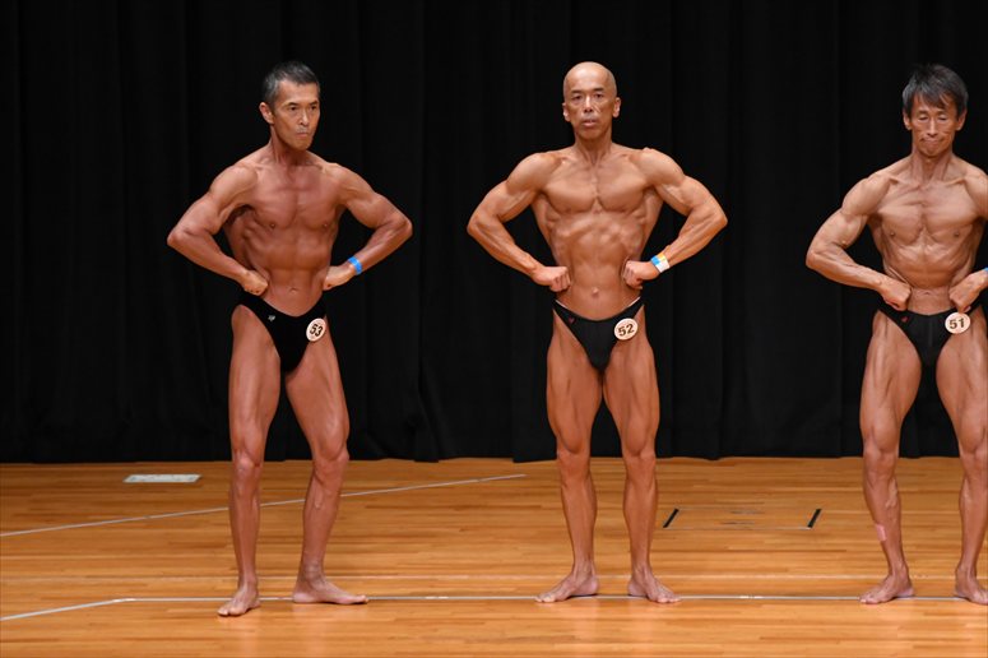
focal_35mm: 270
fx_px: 7406
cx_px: 494
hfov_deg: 7.6
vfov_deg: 5.1
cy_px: 329
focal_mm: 180
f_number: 5.6
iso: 3200
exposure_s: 1/400
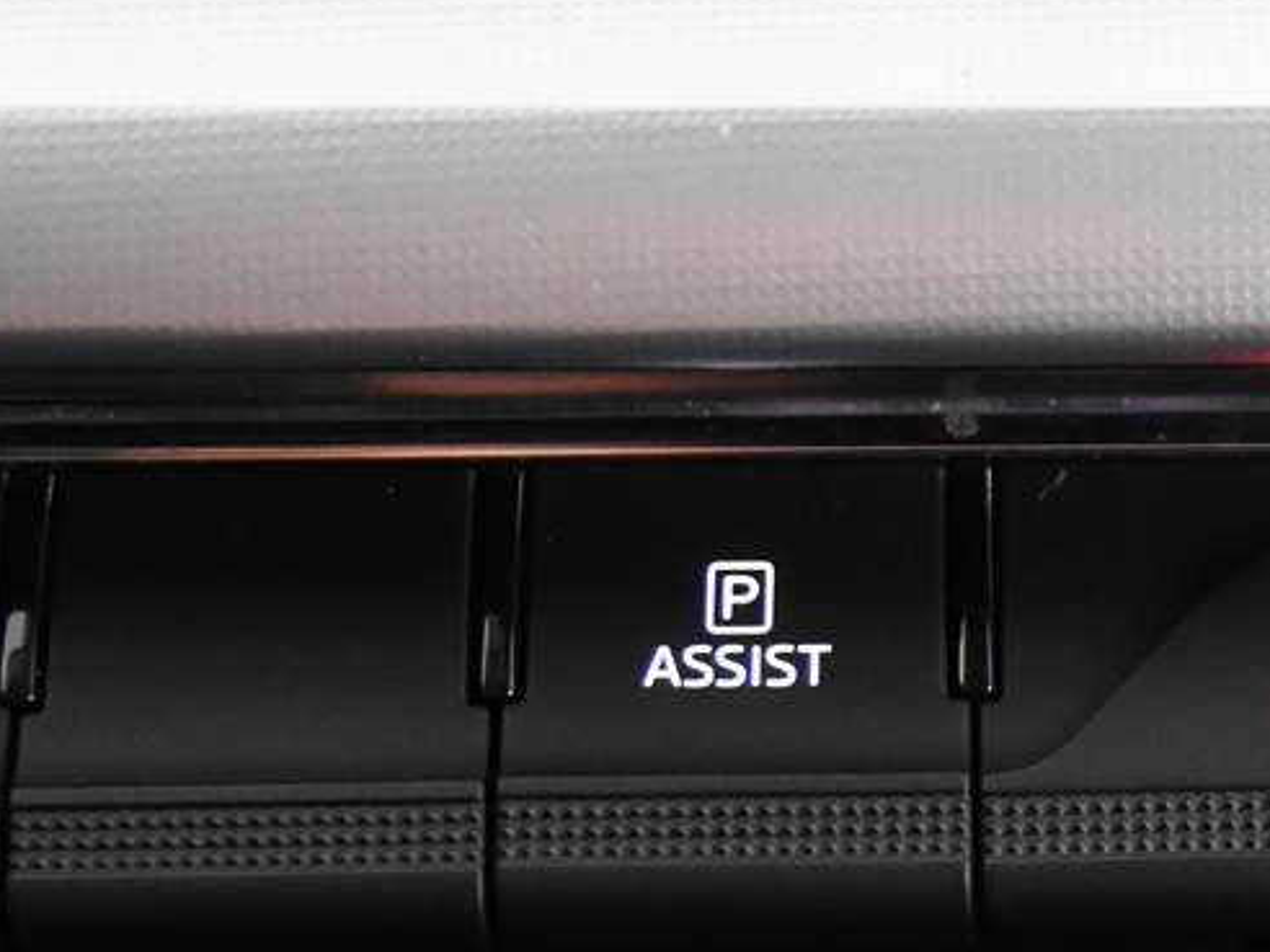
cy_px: 1182
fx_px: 4953
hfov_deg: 14.2
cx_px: 1538
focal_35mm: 135
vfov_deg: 10.8
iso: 3600
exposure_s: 1/40
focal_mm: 24
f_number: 3
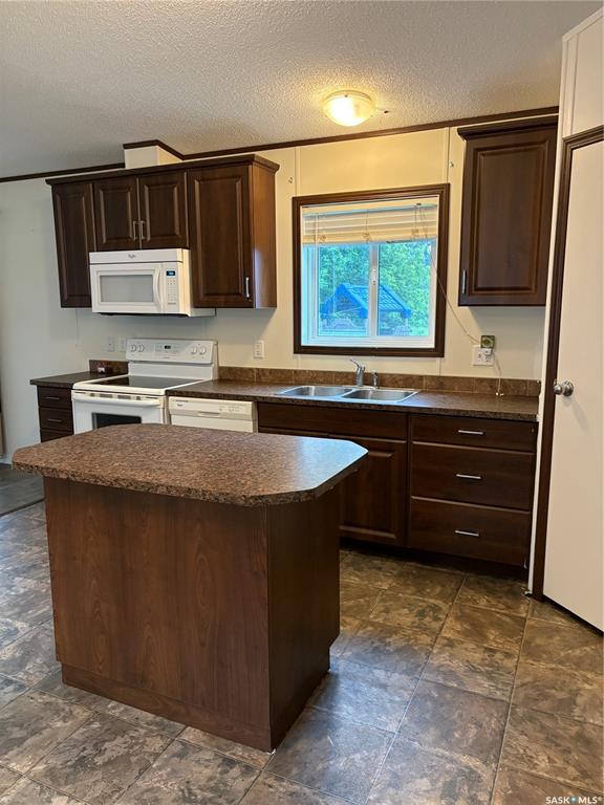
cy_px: 402
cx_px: 302
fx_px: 605
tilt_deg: -8.0
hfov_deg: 53.1
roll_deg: +0.5
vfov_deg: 67.3
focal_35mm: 26
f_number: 1.6
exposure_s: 1/60
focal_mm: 5.96
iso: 320
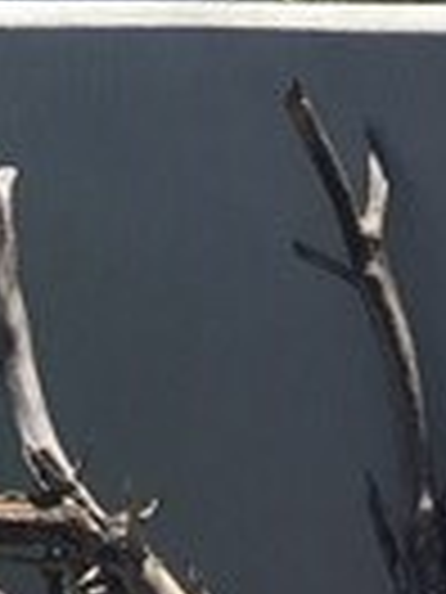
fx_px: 3865
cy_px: -796
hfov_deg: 6.2
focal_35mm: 225
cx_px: -734
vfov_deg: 8.1
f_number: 2.2
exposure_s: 1/1582
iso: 32
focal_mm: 4.15
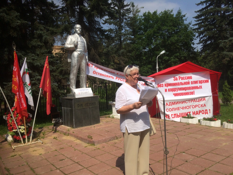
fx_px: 195
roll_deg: +1.3
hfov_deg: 61.7
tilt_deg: -3.7
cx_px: 116
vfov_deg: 48.2
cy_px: 88
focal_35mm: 29
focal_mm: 4.15
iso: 32
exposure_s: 1/3425
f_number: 2.2
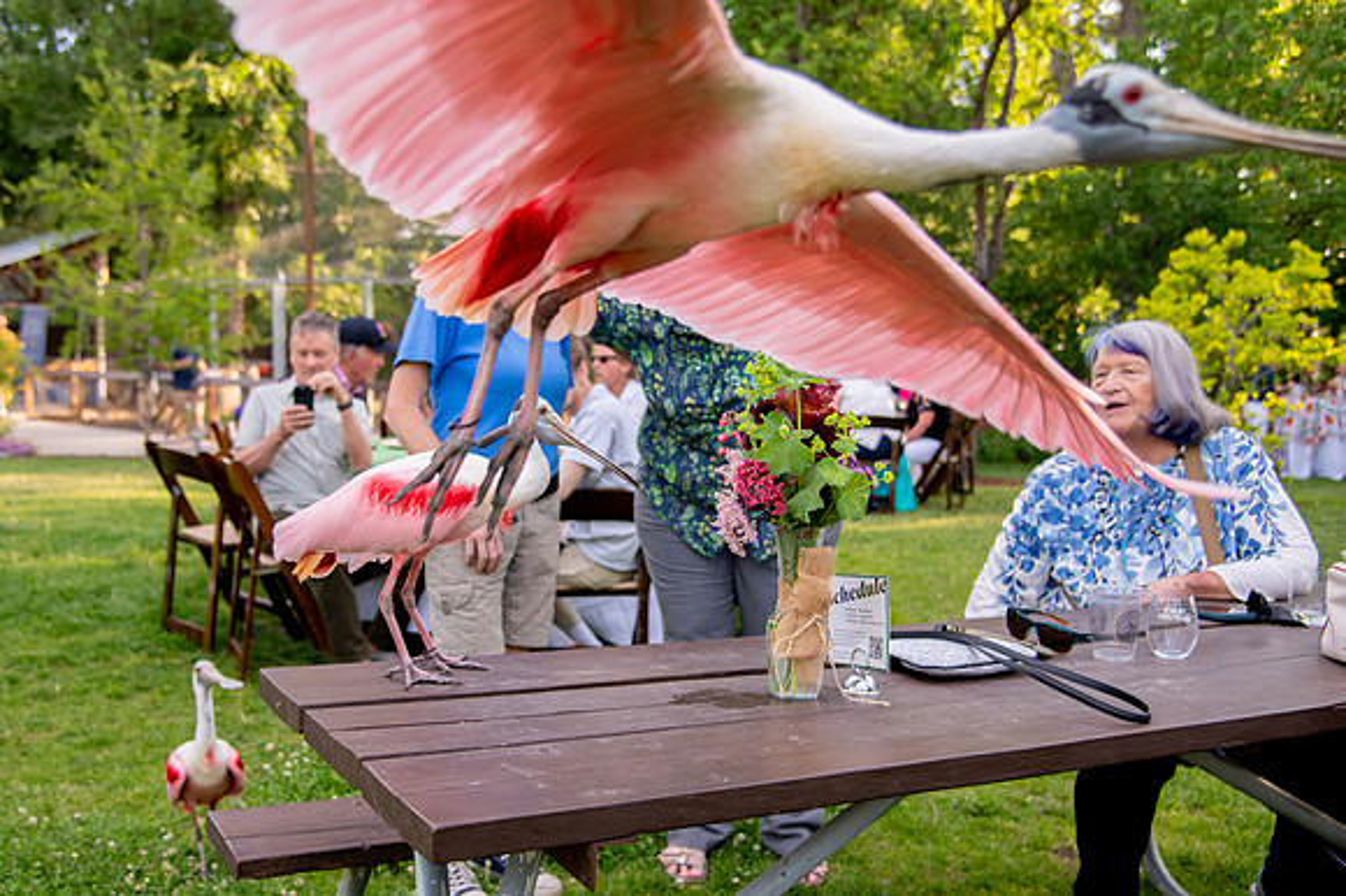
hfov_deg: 52.3
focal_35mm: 37
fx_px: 1369
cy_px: 496
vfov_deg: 36.2
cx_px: 600
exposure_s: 1/1600
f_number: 4
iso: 1000
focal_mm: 32
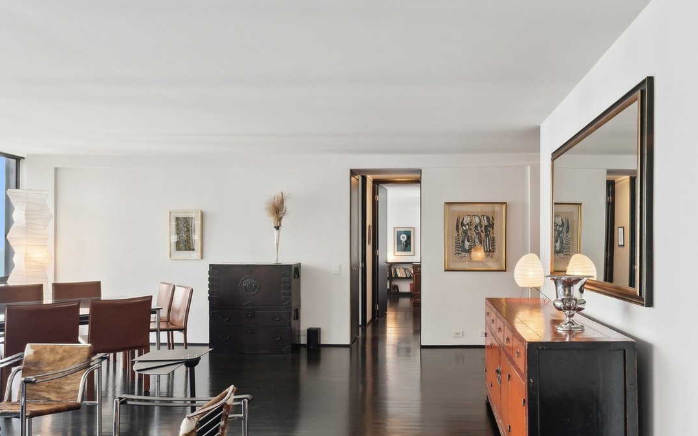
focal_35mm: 26
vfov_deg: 47.3
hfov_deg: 69.8
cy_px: 259
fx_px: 495
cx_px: 416
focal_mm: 17
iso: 500
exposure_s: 1/20
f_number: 8
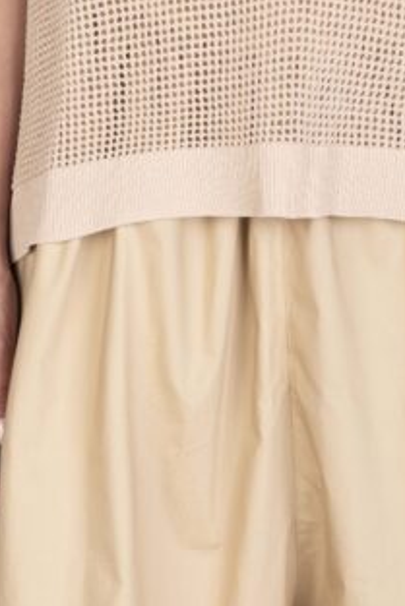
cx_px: 293
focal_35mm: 201
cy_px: -128
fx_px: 3388
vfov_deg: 10.1
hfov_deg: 6.8
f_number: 10
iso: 100
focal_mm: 70
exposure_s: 1/160
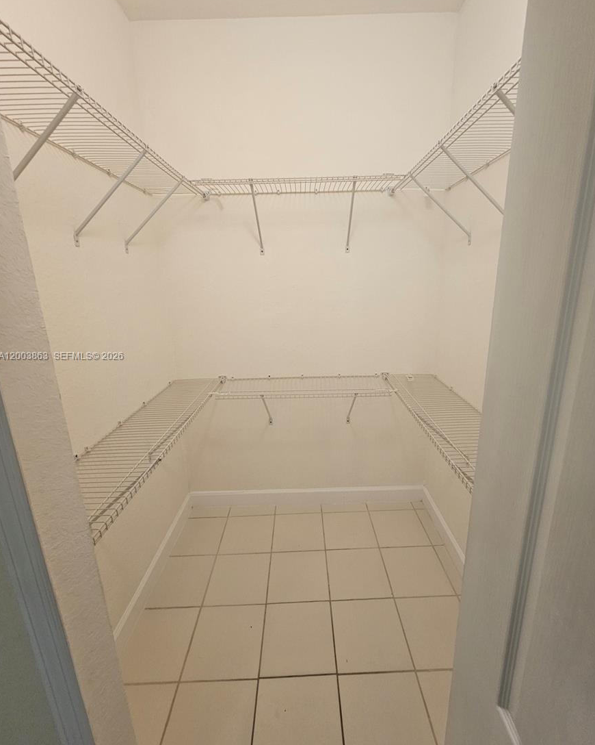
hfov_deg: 88.0
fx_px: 308
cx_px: 304
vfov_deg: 100.7
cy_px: 357
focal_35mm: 14
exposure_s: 1/60
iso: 160
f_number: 2.2
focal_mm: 2.2
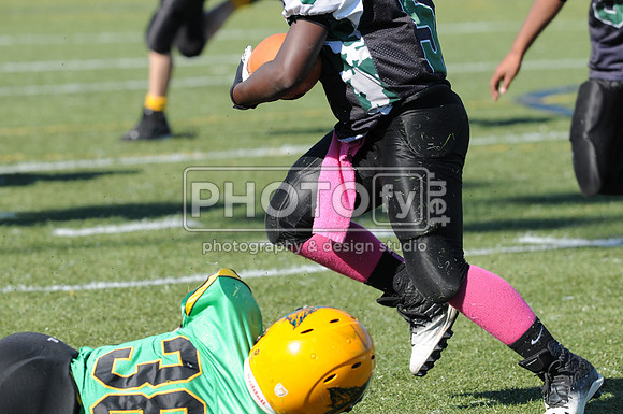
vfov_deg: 3.0
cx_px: 312
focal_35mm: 450
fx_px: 7777
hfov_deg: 4.6
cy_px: 207
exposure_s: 1/500
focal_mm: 300
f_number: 6.3
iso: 200
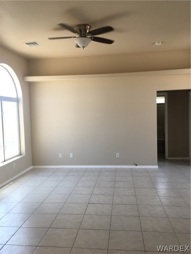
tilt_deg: -3.6
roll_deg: +1.5
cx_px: 96
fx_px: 213
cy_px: 127
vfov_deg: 61.7
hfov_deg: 48.2
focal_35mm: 29
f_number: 2.2
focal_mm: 4.15
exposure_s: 1/120
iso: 25
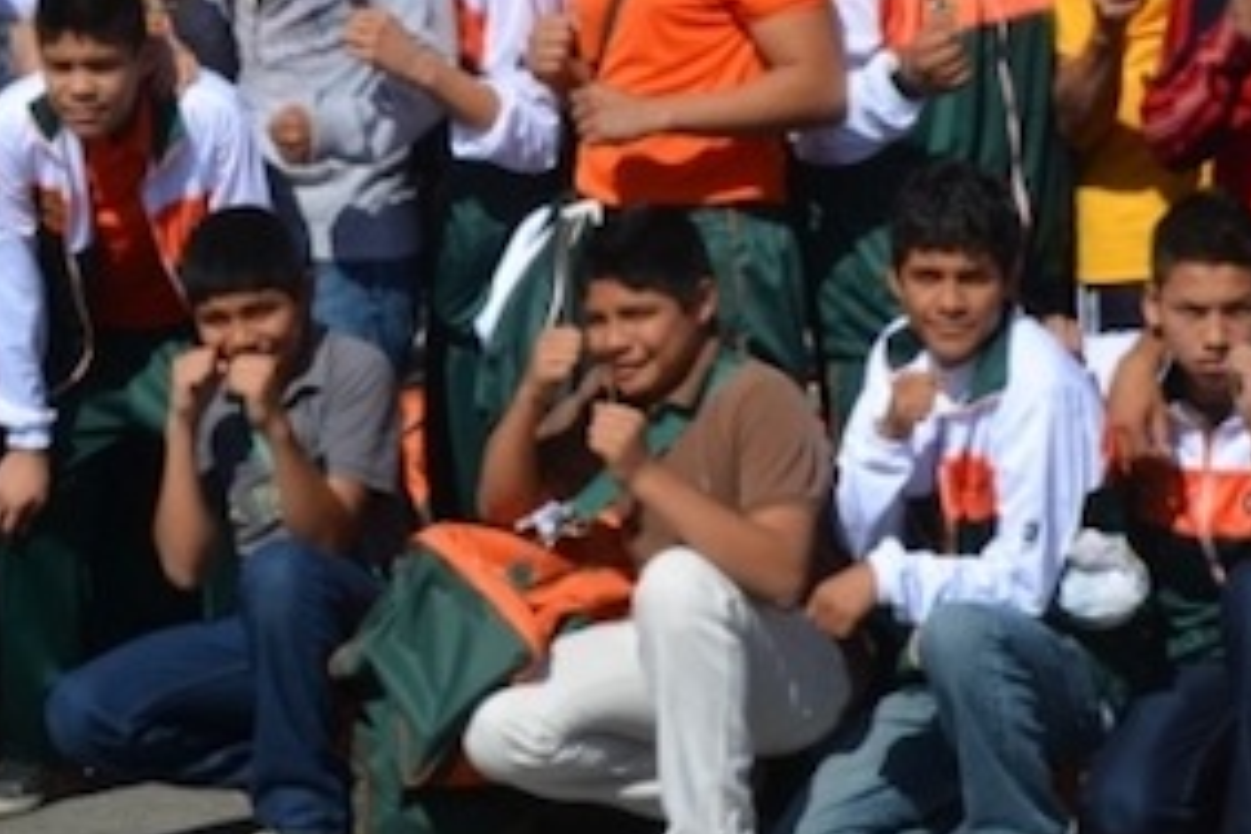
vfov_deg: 16.4
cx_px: 488
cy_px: 350
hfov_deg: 24.4
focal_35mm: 83
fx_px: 2884
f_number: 9
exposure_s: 1/320
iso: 100
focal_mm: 26
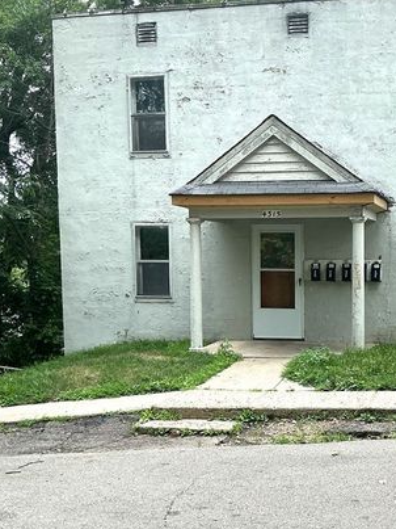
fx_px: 733
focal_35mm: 48
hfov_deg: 29.5
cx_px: 321
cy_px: 343
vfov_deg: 39.3
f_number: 1.8
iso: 25
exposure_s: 1/504
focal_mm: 3
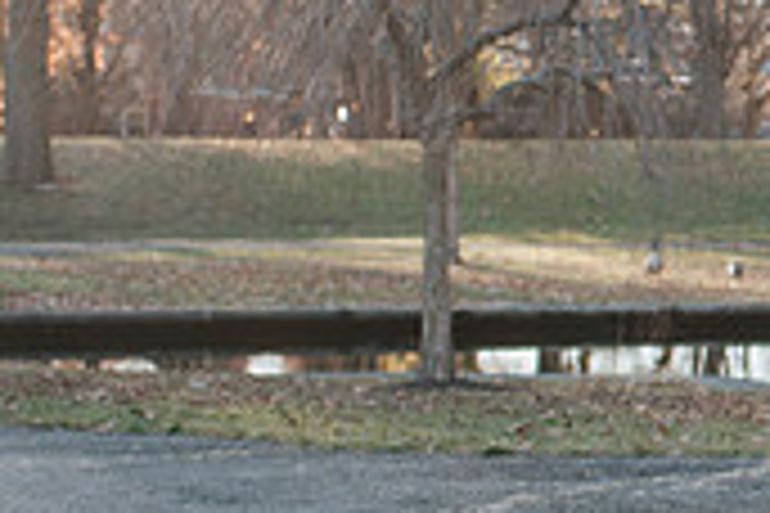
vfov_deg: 9.5
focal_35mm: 145
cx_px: 1156
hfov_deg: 13.3
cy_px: 330
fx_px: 3101
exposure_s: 1/800
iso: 180
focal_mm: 35
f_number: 2.8
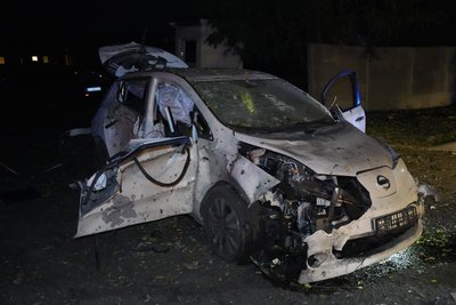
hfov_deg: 54.4
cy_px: 152
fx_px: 443
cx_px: 228
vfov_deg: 37.9
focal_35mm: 35
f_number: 2.8
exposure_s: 1/15
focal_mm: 35
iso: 12800
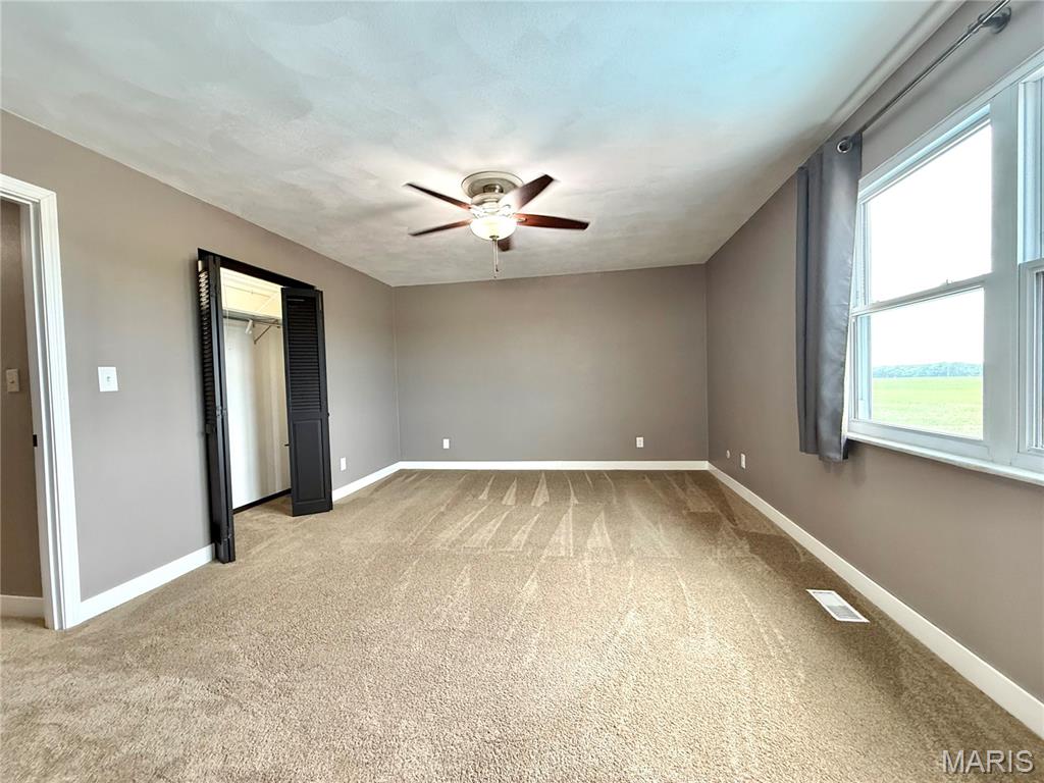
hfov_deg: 102.1
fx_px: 422
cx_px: 522
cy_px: 392
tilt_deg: -1.7
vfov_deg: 85.7
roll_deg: +1.6
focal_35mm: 14
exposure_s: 1/60
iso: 320
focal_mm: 2.22
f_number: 2.2
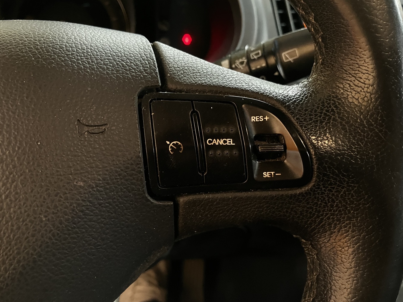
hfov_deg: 60.0
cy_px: 151
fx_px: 349
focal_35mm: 30
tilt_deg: -29.8
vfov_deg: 46.8
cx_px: 204
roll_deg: -2.6
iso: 500
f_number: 1.8
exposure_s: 1/25
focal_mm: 3.99
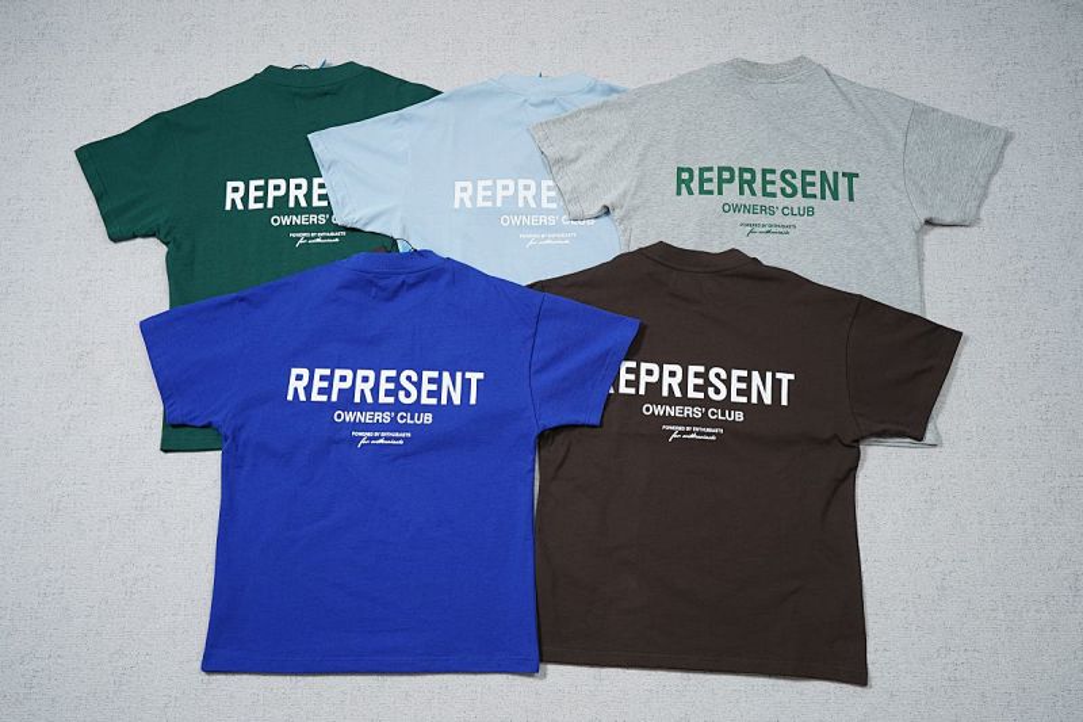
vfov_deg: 37.8
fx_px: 1053
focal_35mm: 35
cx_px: 542
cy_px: 361
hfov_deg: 54.4
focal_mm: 35
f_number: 10
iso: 1600
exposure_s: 1/100
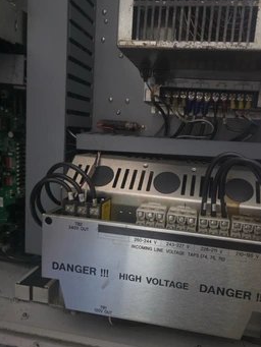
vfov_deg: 65.3
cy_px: 182
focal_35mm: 27
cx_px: 152
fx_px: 271
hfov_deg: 51.2
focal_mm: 6.3
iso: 1250
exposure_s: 1/24
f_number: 1.7
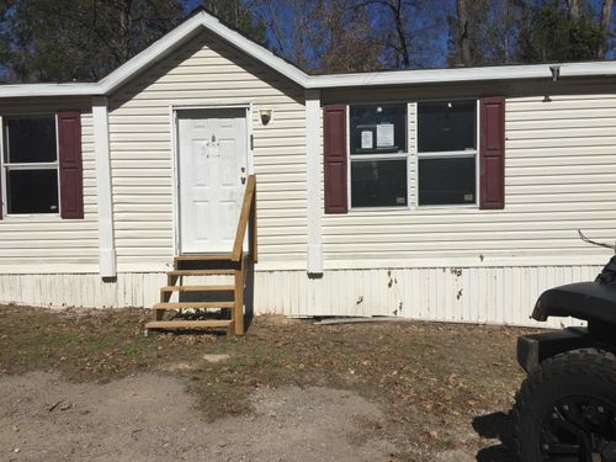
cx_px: 308
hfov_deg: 61.7
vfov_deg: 48.2
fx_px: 516
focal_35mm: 29
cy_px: 231
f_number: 2.2
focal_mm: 4.15
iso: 32
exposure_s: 1/5650
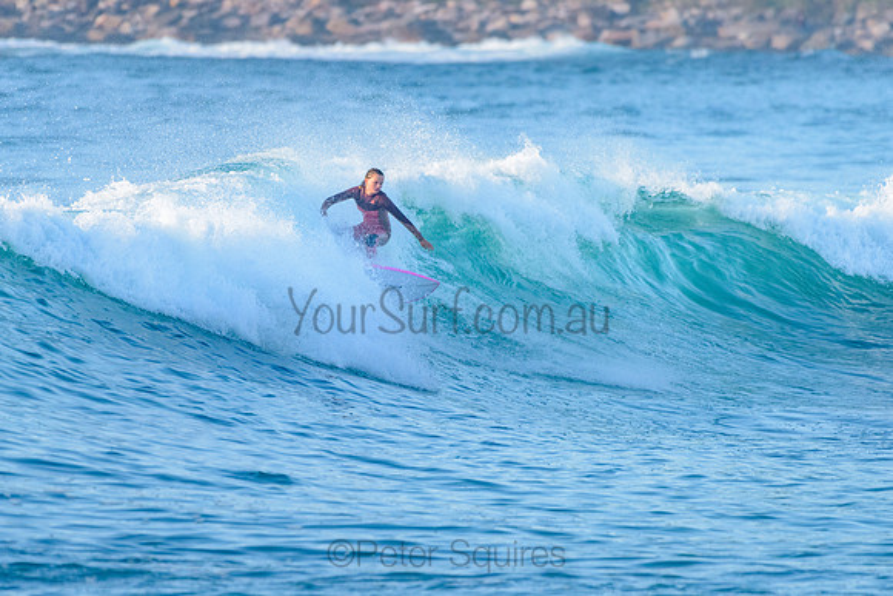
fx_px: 15190
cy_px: 278
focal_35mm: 612
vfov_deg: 2.2
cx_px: 388
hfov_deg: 3.4
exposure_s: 1/2000
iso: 1400
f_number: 5.6
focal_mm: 500
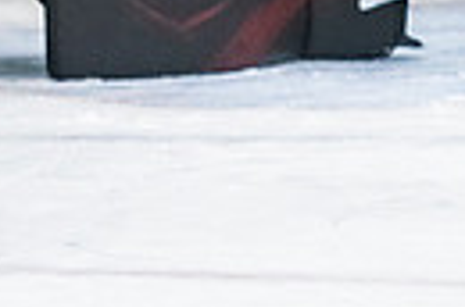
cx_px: 158
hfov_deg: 2.5
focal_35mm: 842
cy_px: -292
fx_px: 10849
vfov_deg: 1.6
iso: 2500
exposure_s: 1/800
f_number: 3.2
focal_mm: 135
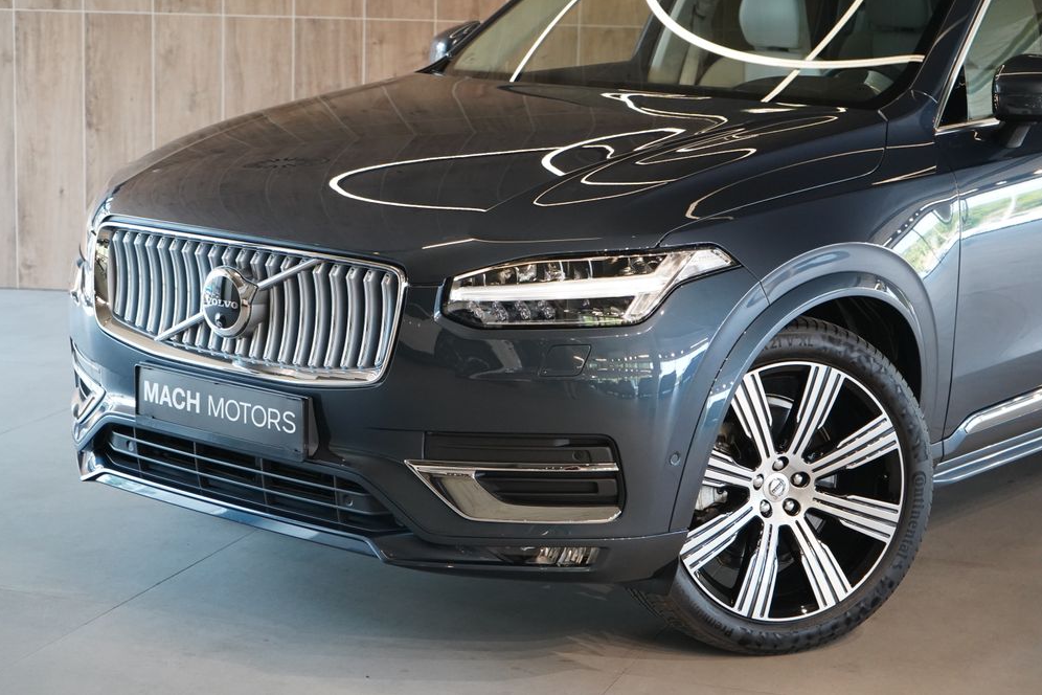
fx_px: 2084
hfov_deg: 28.1
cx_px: 530
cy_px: 339
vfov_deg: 18.9
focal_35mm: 72
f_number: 5.6
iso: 4000
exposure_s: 1/160
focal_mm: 70
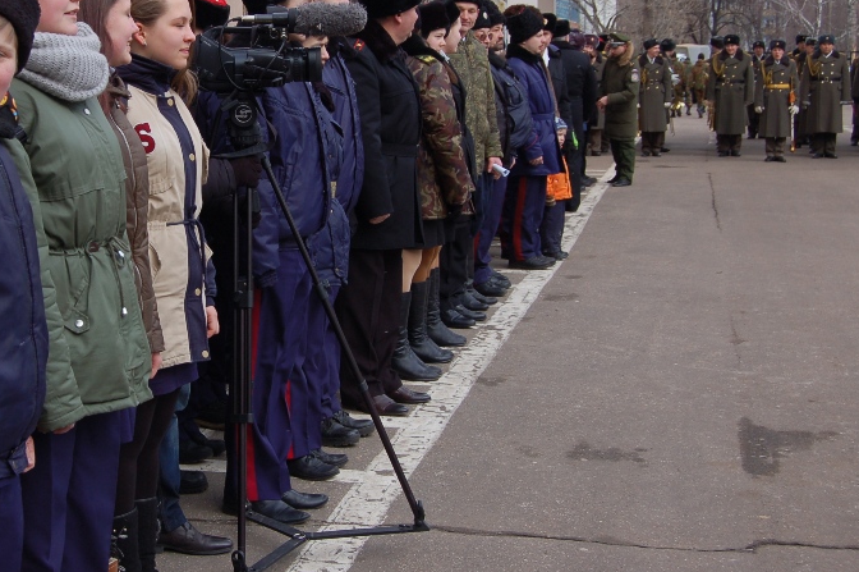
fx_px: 1526
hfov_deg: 30.9
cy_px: 205
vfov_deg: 21.2
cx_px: 221
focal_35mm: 64
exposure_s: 1/250
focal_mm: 28
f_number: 6.3
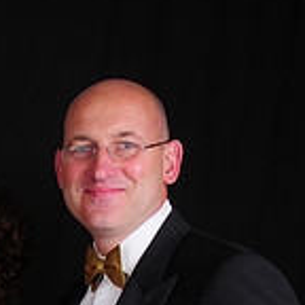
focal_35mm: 113
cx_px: -227
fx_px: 1126
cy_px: 393
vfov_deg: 14.8
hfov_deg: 13.9
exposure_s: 1/125
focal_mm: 22
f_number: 8
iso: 200
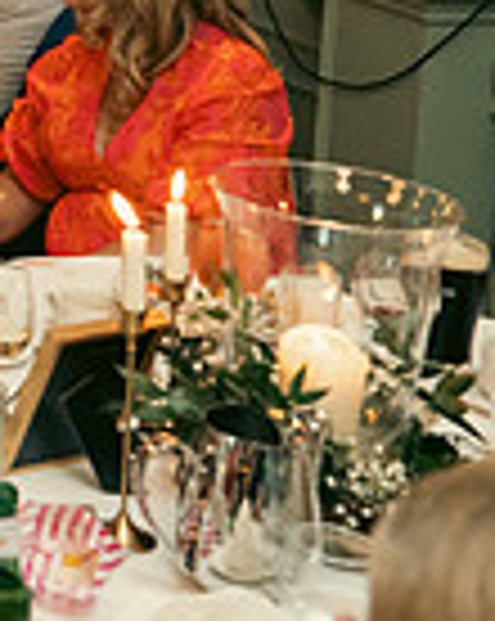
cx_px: -706
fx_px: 1744
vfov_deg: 18.8
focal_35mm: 95
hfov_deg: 12.5
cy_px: -178
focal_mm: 24
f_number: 3.5
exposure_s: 1/160
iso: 2500
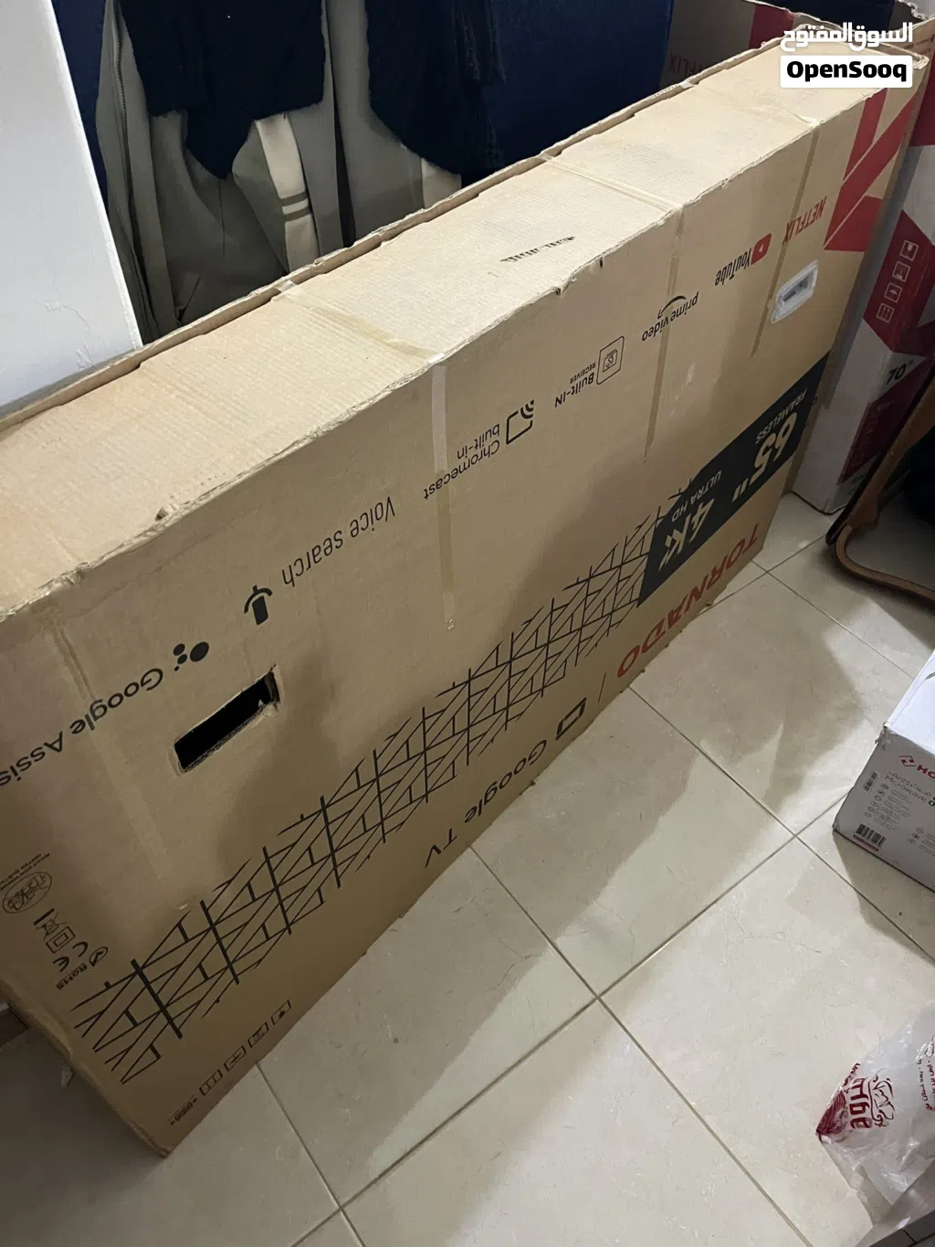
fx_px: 936
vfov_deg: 67.3
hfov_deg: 53.1
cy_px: 624
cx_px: 468
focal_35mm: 26
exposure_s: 1/33
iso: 500
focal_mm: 5.1
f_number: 1.6
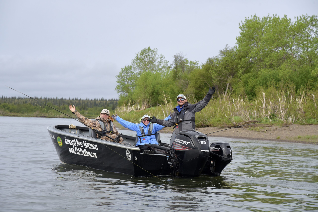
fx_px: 1060
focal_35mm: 120
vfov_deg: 11.4
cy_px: 106
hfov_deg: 17.1
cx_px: 159
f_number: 7.1
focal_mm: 120
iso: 800
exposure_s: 1/1250
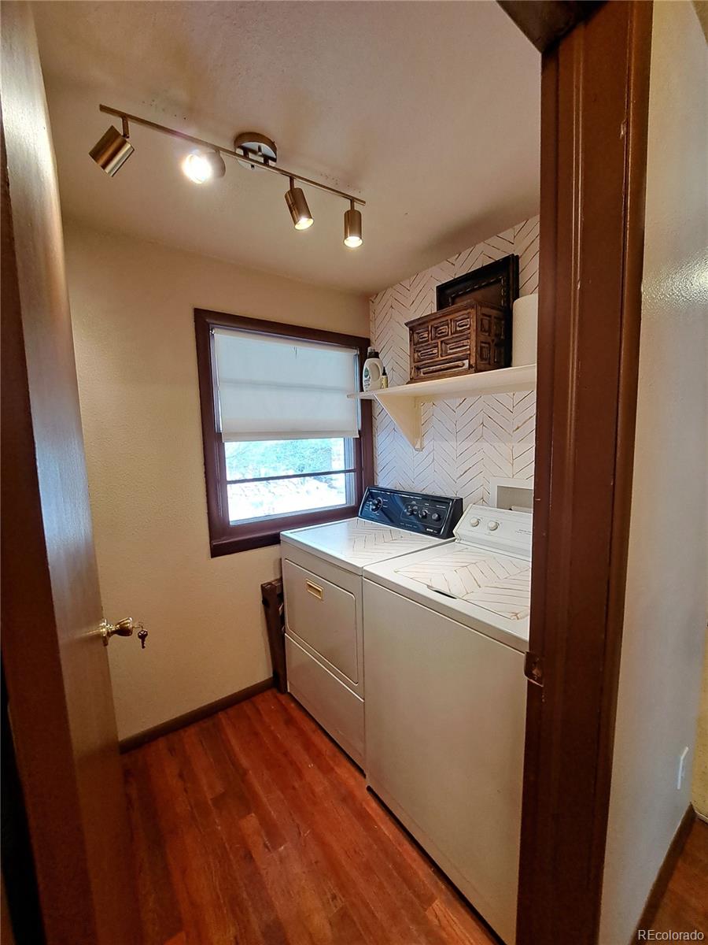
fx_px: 355
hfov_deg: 89.9
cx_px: 354
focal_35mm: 13
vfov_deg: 106.2
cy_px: 472
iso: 64
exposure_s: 1/40
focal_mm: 1.74
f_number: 2.2
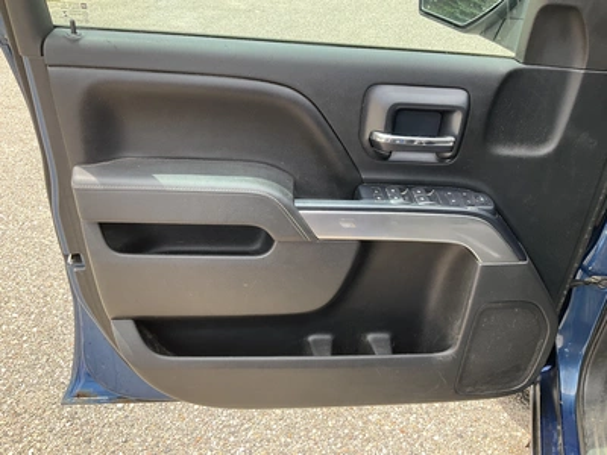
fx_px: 509
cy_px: 228
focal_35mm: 29
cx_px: 304
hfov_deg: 61.7
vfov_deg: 48.2
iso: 25
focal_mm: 3
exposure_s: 1/253
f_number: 1.8
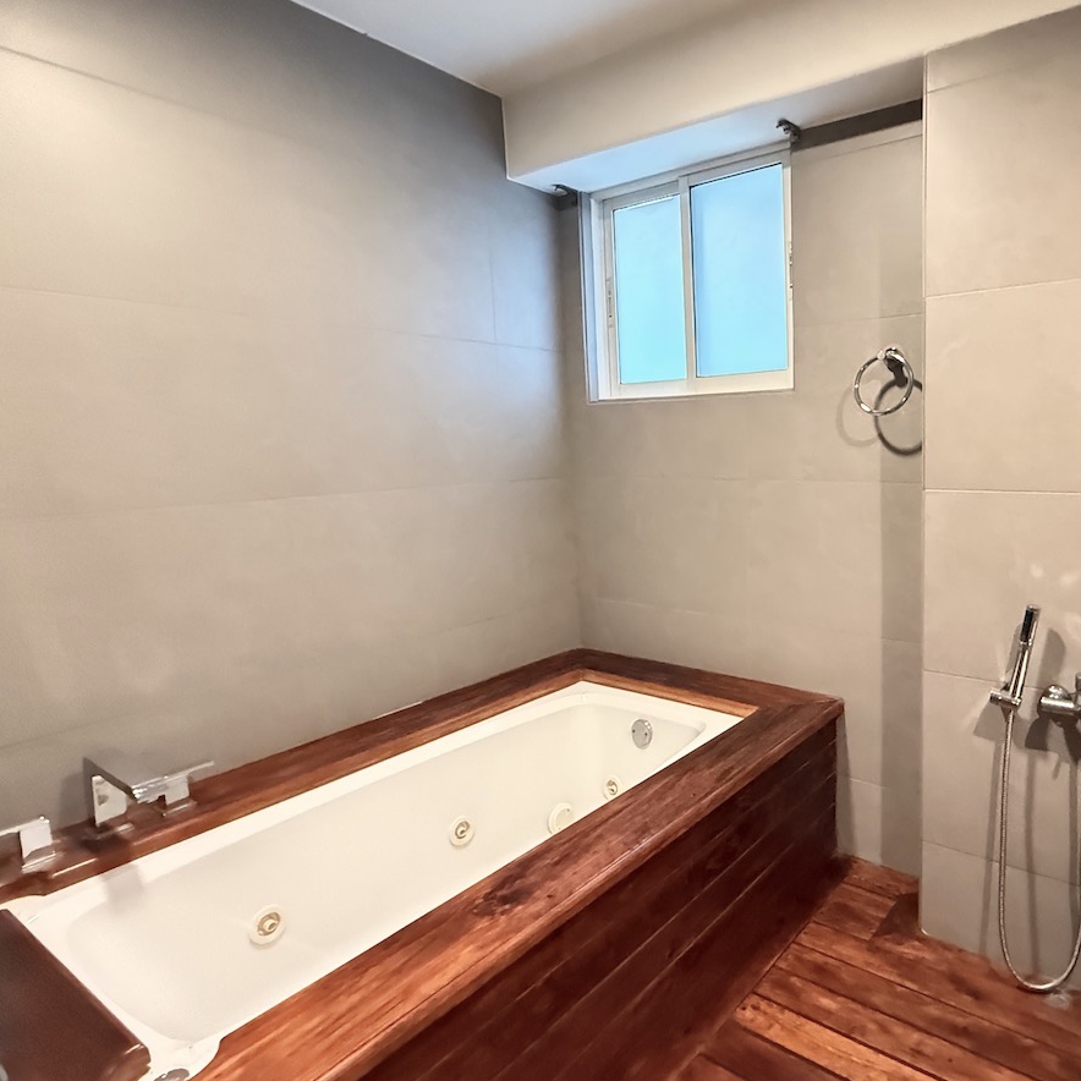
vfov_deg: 72.1
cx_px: 759
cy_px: 524
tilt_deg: -6.7
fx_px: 742
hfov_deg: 69.1
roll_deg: +1.2
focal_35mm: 21
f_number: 2.2
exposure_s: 1/40
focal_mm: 2.22
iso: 1600
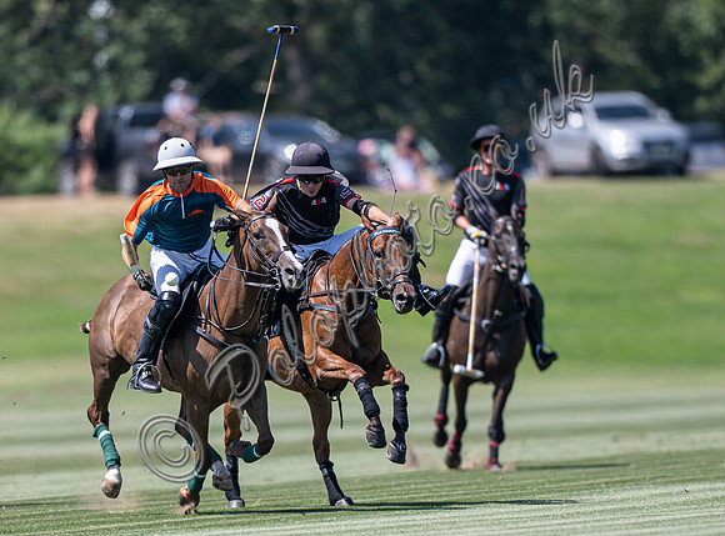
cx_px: 245
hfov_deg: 2.2
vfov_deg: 1.7
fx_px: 18497
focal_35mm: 888
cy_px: 491
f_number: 2.8
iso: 200
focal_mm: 400
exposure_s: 1/3200
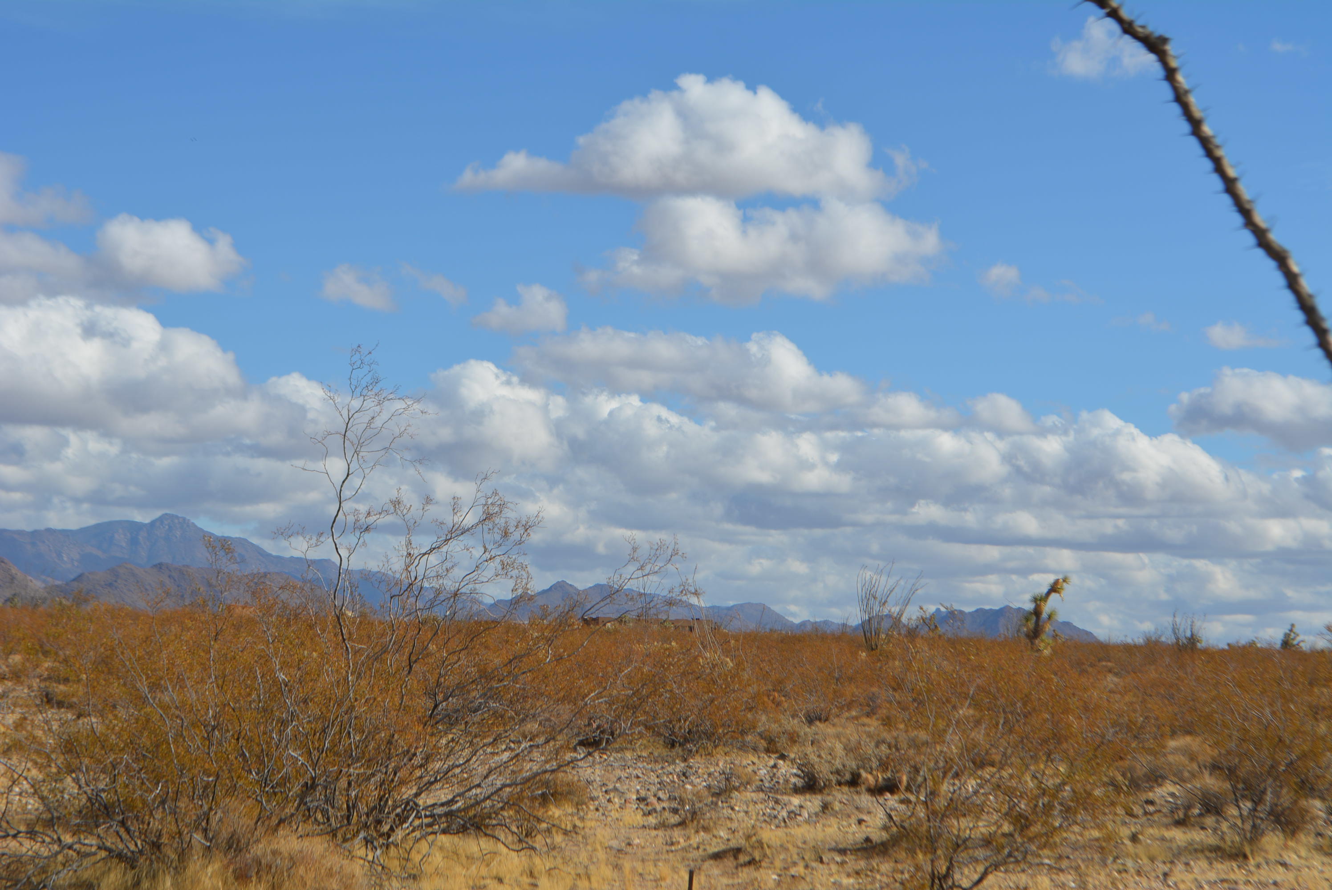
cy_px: 445
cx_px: 666
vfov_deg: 16.6
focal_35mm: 82
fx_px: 3055
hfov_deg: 24.6
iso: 100
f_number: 9
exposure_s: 1/320
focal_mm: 55
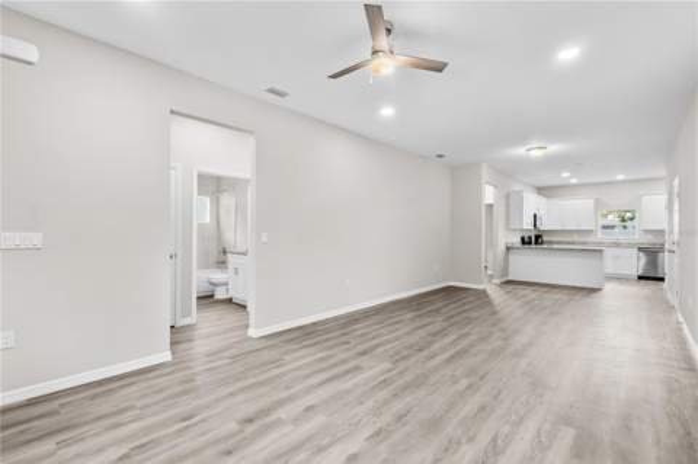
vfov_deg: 77.2
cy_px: 232
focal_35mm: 15
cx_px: 349
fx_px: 291
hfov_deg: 100.4
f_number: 7.1
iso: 100
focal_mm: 10
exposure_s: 1.6
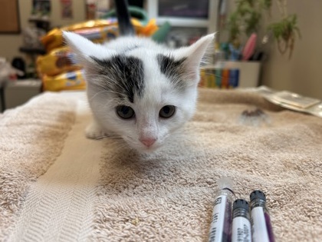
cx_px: 161
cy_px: 121
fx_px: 242
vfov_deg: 53.1
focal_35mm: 26
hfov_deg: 67.3
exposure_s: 1/121
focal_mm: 5.7
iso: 64
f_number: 1.5
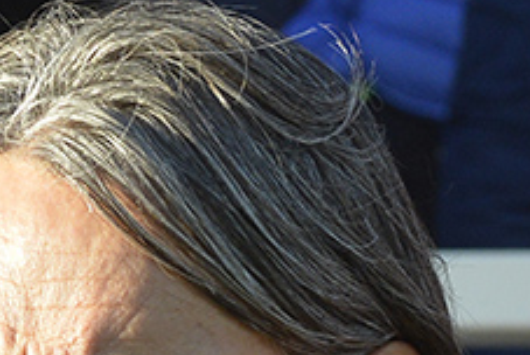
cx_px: 411
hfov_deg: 4.9
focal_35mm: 422
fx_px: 6221
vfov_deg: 3.2
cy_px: 880
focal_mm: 80
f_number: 9
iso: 1250
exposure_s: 1/1000
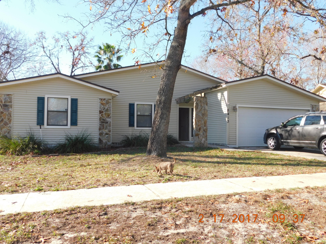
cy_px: 122
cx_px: 163
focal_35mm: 30
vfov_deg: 46.8
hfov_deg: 60.0
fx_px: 283
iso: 125
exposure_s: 1/500
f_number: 3.2
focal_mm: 5.3
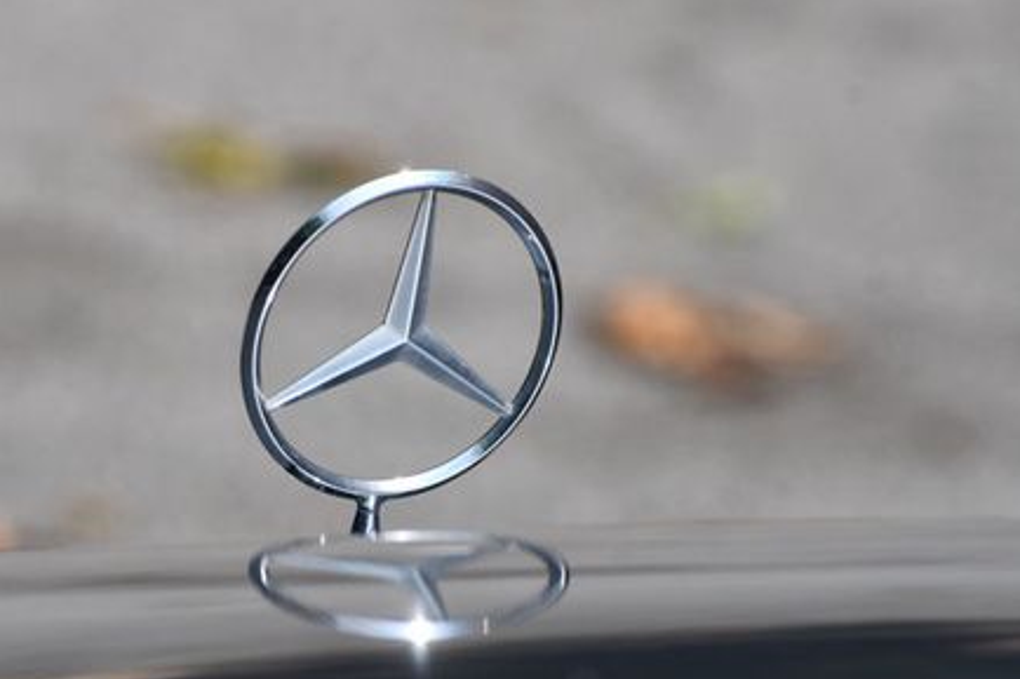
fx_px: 10932
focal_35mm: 386
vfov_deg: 3.6
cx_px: 374
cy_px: 414
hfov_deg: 5.3
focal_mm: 175
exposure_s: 1/500
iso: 200
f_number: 8
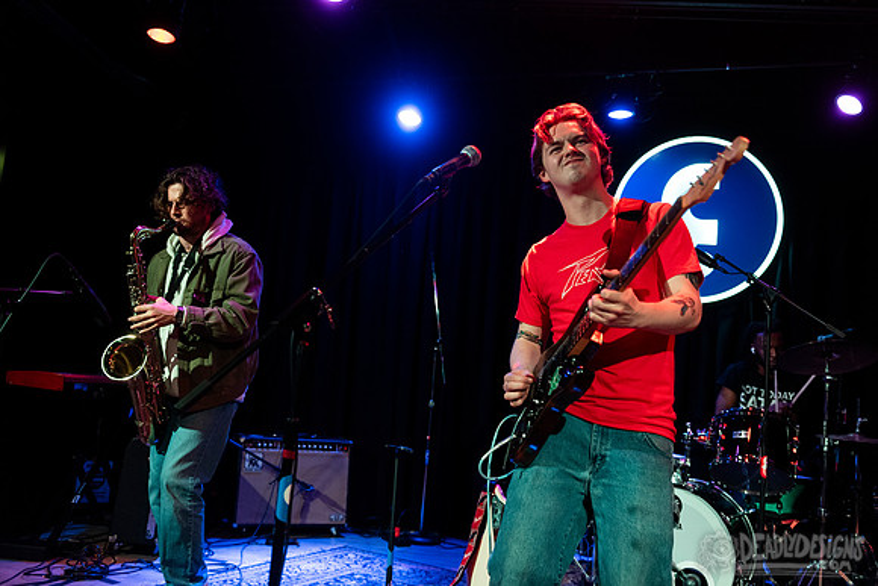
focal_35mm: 32
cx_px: 439
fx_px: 781
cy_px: 293
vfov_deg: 41.1
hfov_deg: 58.7
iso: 2000
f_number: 3.2
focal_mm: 32
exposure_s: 1/200
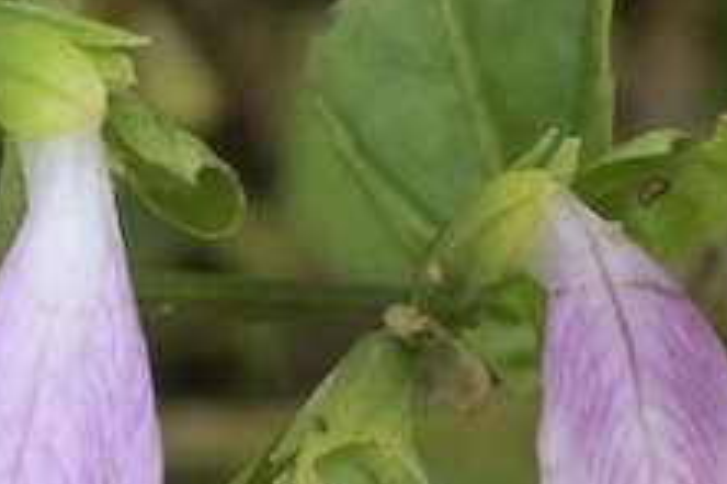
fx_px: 8778
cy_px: 914
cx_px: 559
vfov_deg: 3.1
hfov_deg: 4.7
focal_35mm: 435
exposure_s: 1/400
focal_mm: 50
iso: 1250
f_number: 11
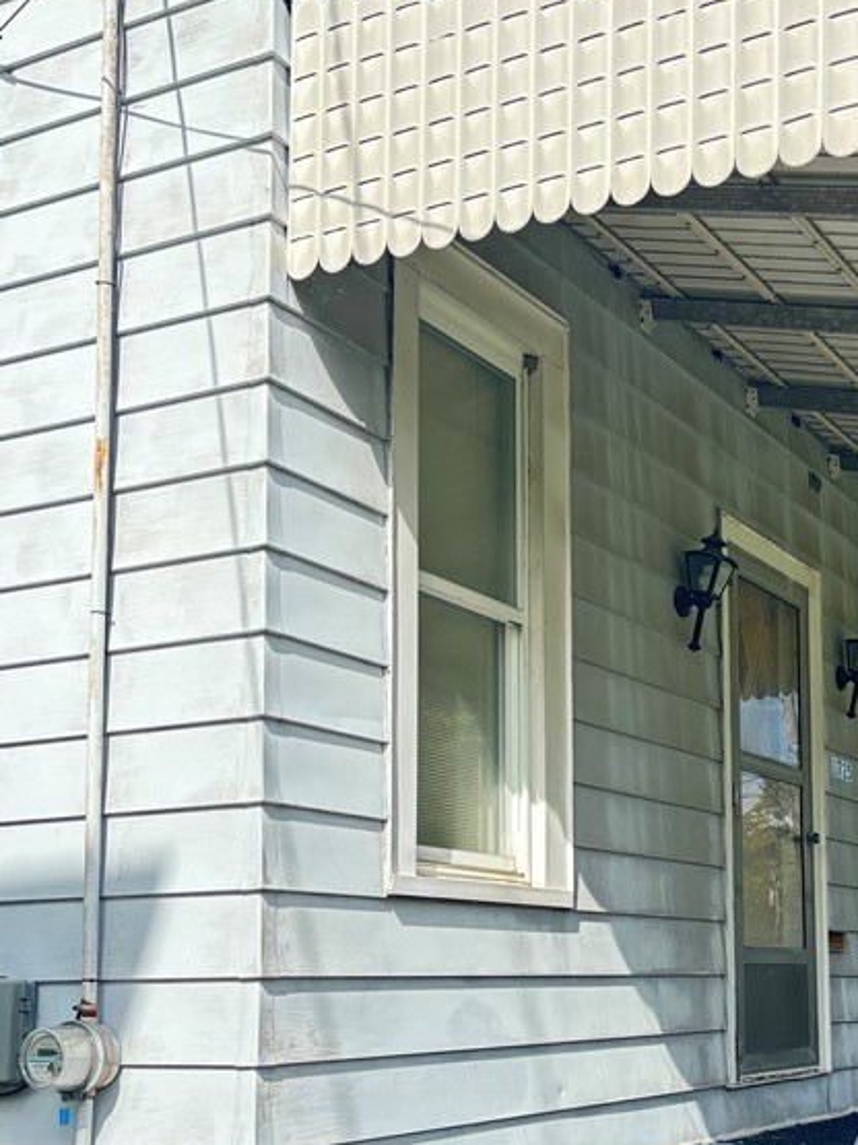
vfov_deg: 38.8
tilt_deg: +5.2
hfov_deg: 29.2
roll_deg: +0.6
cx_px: 742
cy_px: 831
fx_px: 1587
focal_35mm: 48
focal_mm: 5.96
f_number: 1.6
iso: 50
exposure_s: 1/747
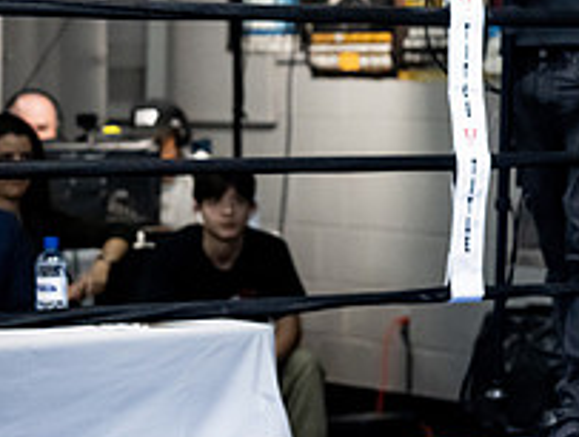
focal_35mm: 192
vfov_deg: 7.8
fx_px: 3217
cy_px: 110
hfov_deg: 10.0
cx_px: 796
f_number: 2.8
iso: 8000
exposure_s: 1/1000
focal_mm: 70
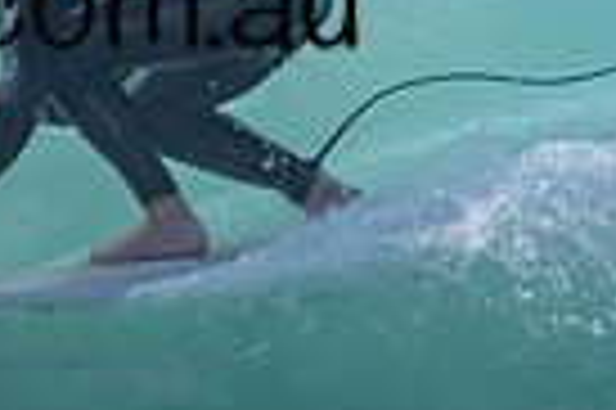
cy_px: -56
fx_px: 72464
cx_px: -117
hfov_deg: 0.5
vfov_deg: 0.3
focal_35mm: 4240
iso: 1000
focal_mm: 1000
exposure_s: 1/2000
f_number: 11
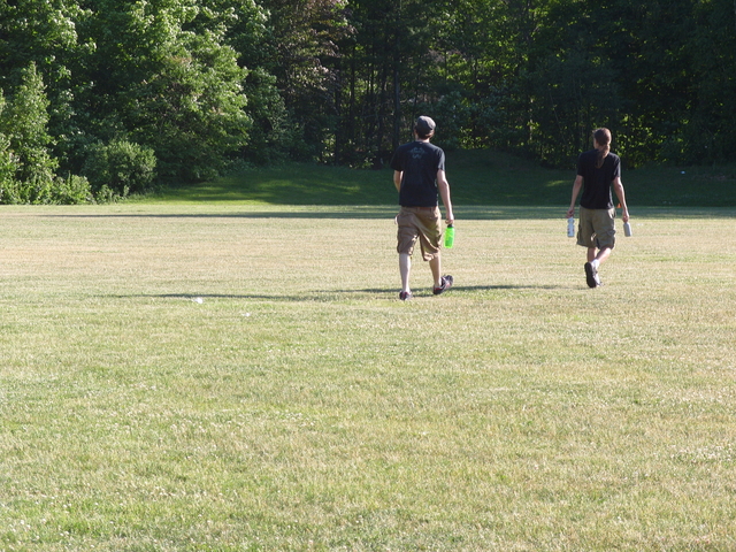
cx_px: 368
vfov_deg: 11.6
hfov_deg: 15.4
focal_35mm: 128
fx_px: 2722
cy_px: 276
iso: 80
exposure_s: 1/250
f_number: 5
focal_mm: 28.5
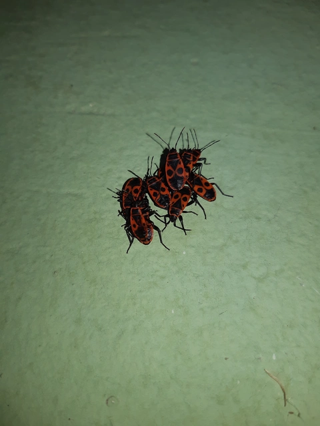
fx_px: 320
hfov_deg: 53.1
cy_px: 213
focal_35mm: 26
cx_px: 160
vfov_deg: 67.3
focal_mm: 3.93
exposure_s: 1/1110
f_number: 1.7
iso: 40
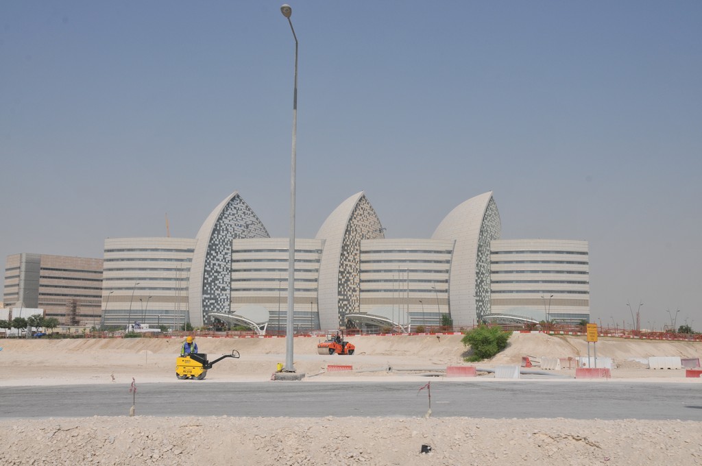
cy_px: 233
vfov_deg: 34.1
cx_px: 351
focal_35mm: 39
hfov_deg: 49.6
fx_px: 760
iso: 200
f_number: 13
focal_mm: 26
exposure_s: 1/640
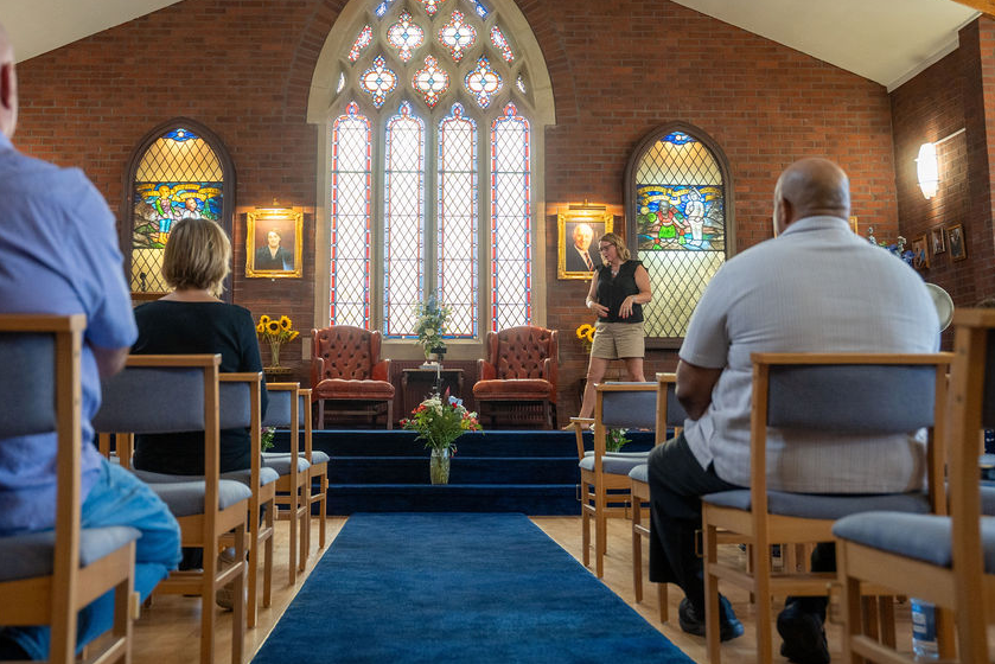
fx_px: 1106
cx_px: 433
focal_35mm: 40
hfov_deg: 48.3
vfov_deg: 33.3
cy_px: 265
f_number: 2.8
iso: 1600
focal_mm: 32
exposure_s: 1/160
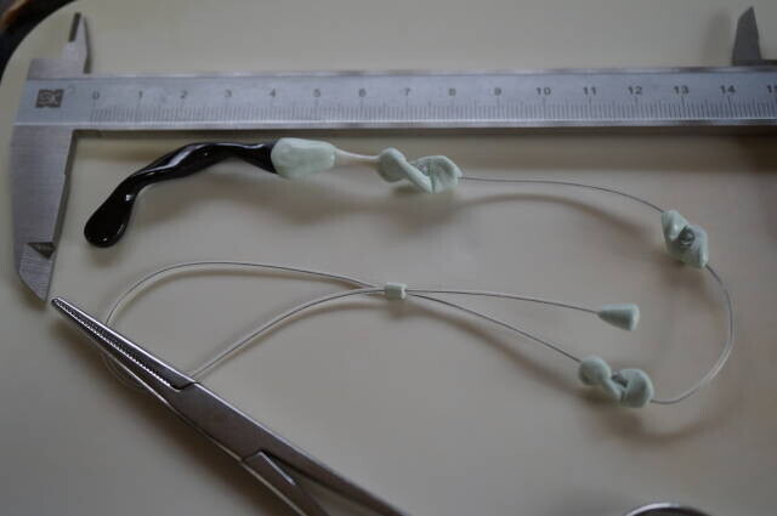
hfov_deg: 43.7
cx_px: 388
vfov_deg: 29.8
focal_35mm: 45
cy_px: 258
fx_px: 970
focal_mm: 30
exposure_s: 1/160
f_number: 4
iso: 1000
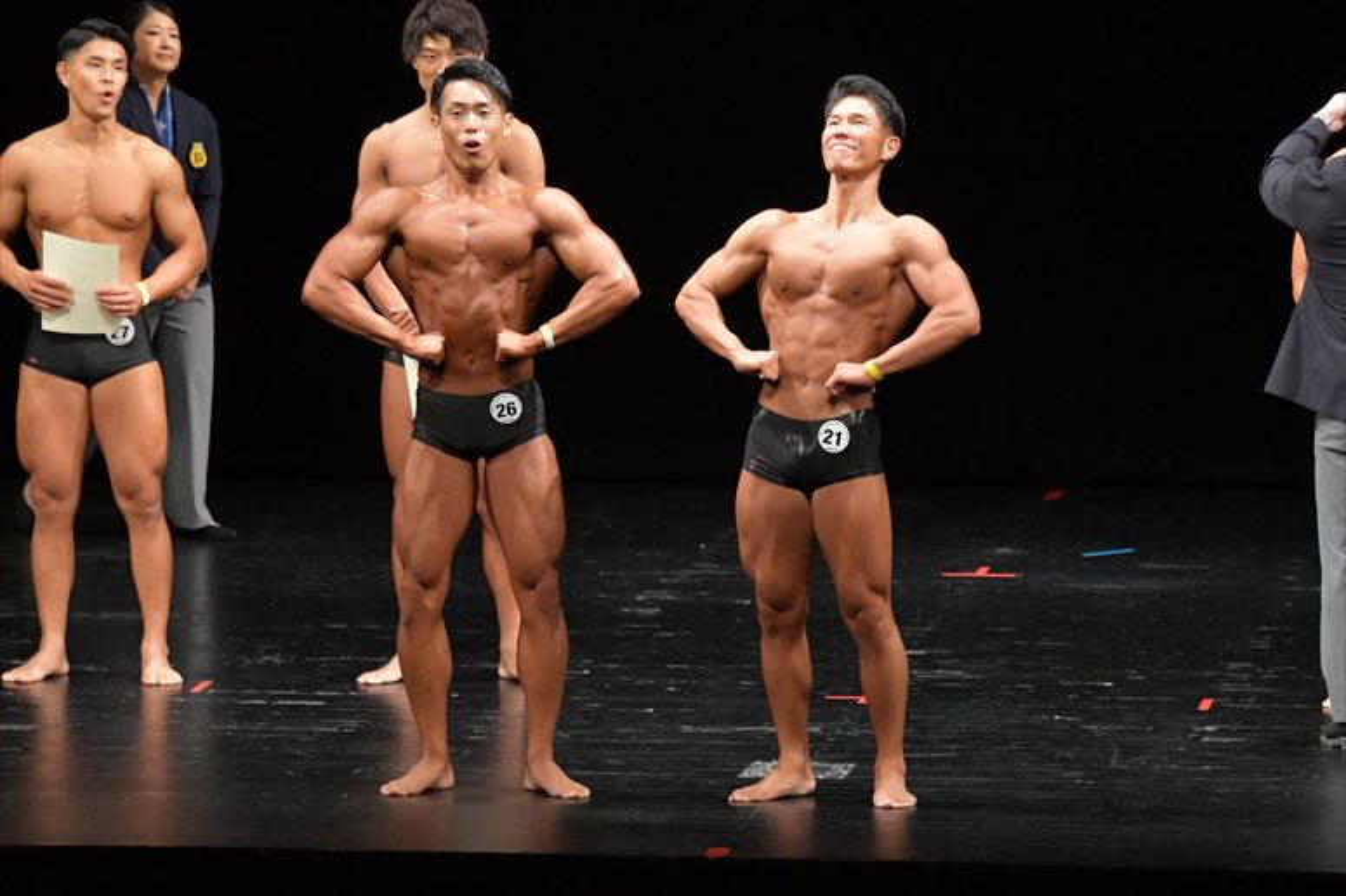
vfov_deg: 5.7
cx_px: 673
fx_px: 8969
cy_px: 448
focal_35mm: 240
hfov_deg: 8.6
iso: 4000
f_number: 5.6
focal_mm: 160
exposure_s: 1/400
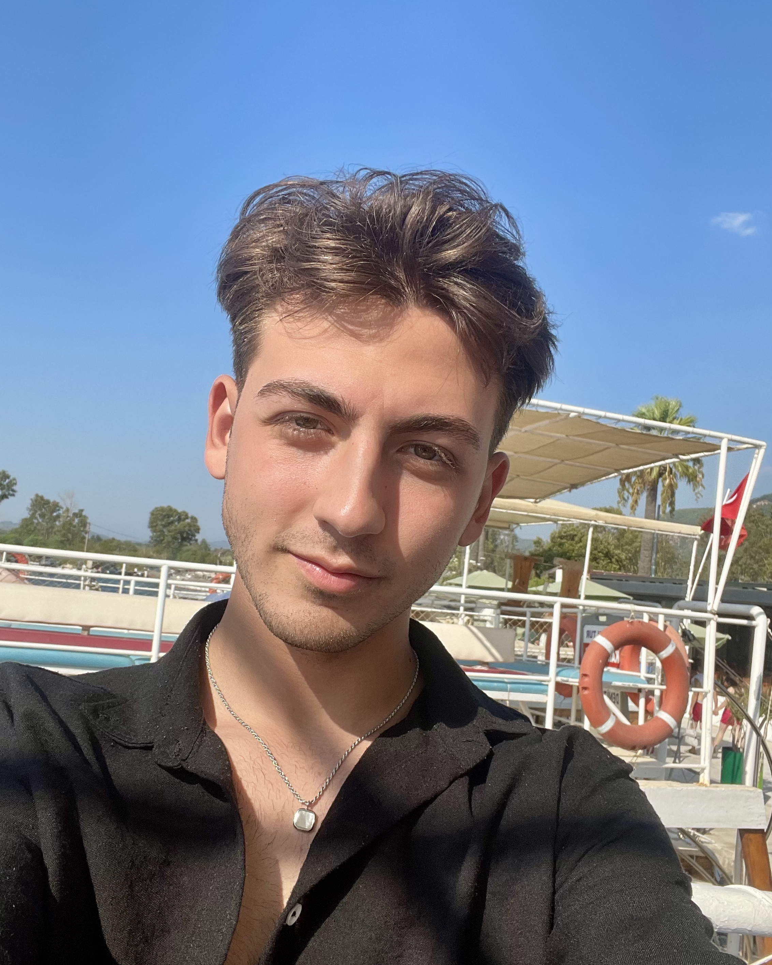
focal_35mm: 32
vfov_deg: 55.6
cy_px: 521
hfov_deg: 45.8
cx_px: 379
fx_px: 914
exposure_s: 1/1316
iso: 25
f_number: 2.2
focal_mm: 2.71
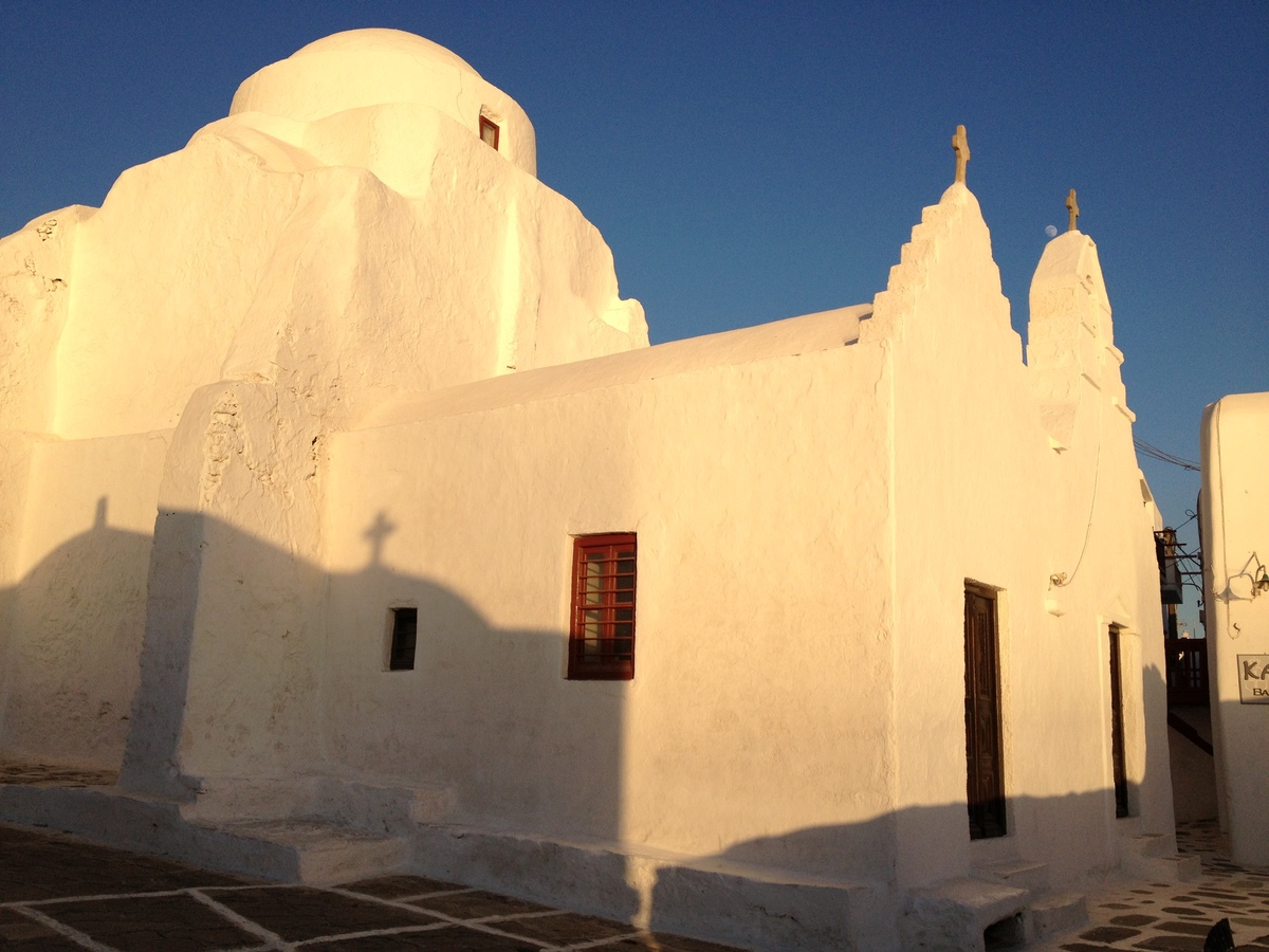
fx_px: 1283
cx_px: 634
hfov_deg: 52.6
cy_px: 476
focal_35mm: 35
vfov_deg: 40.7
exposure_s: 1/1842
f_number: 2.4
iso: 50
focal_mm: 4.28
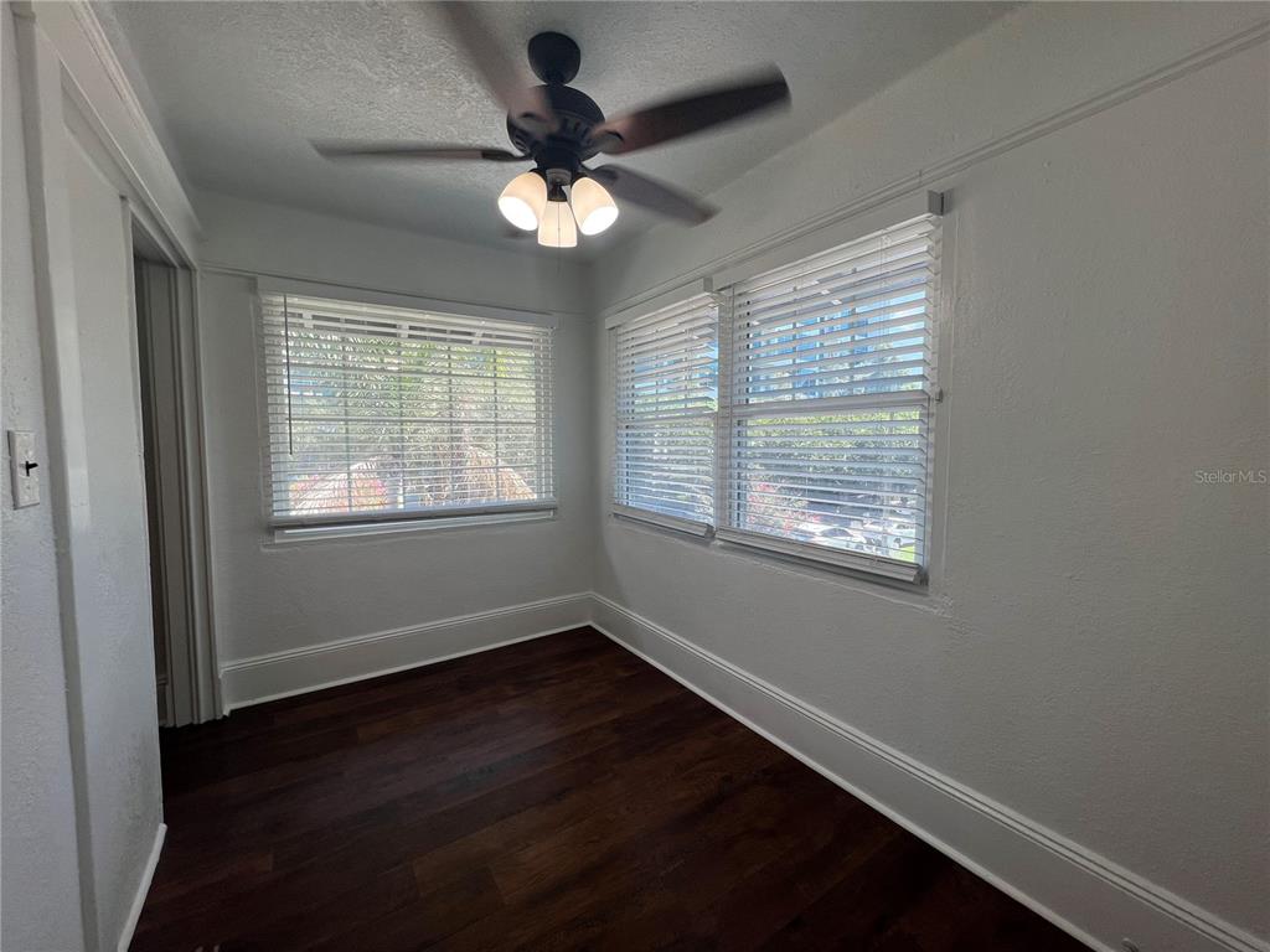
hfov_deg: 106.2
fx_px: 477
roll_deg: +0.0
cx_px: 635
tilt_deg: -2.7
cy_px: 476
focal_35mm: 13
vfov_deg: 89.9
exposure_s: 1/120
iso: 40
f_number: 1.8
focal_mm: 1.57
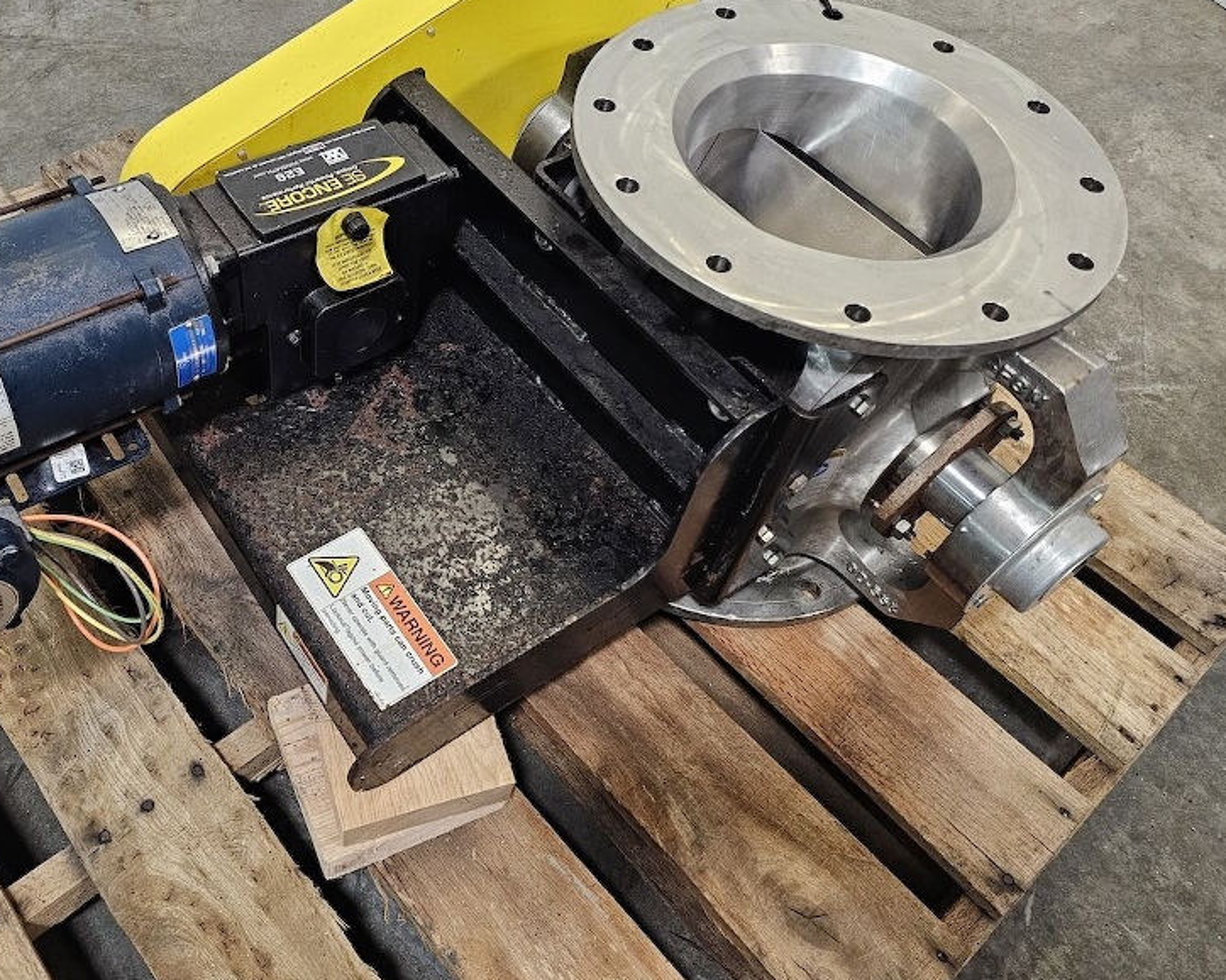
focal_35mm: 31
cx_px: 391
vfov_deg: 46.8
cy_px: 385
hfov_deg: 55.8
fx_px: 1125
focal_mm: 6.3
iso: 400
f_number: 1.7
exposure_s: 1/120
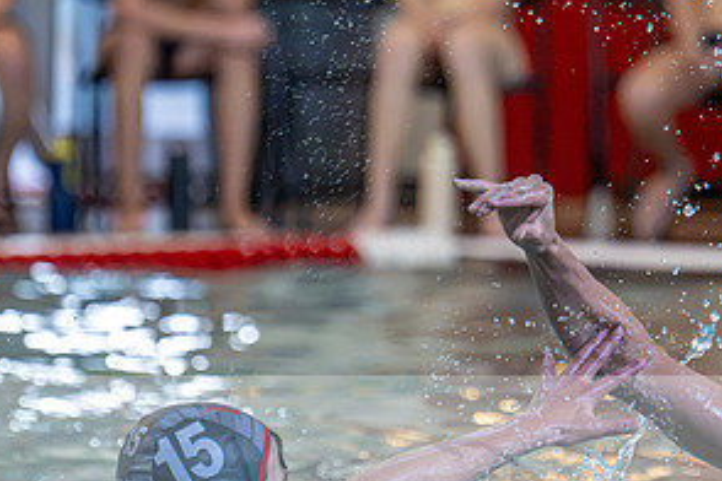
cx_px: 716
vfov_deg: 2.4
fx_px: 11591
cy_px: 293
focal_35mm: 578
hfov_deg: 3.6
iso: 9000
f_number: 4
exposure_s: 1/1000
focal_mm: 240
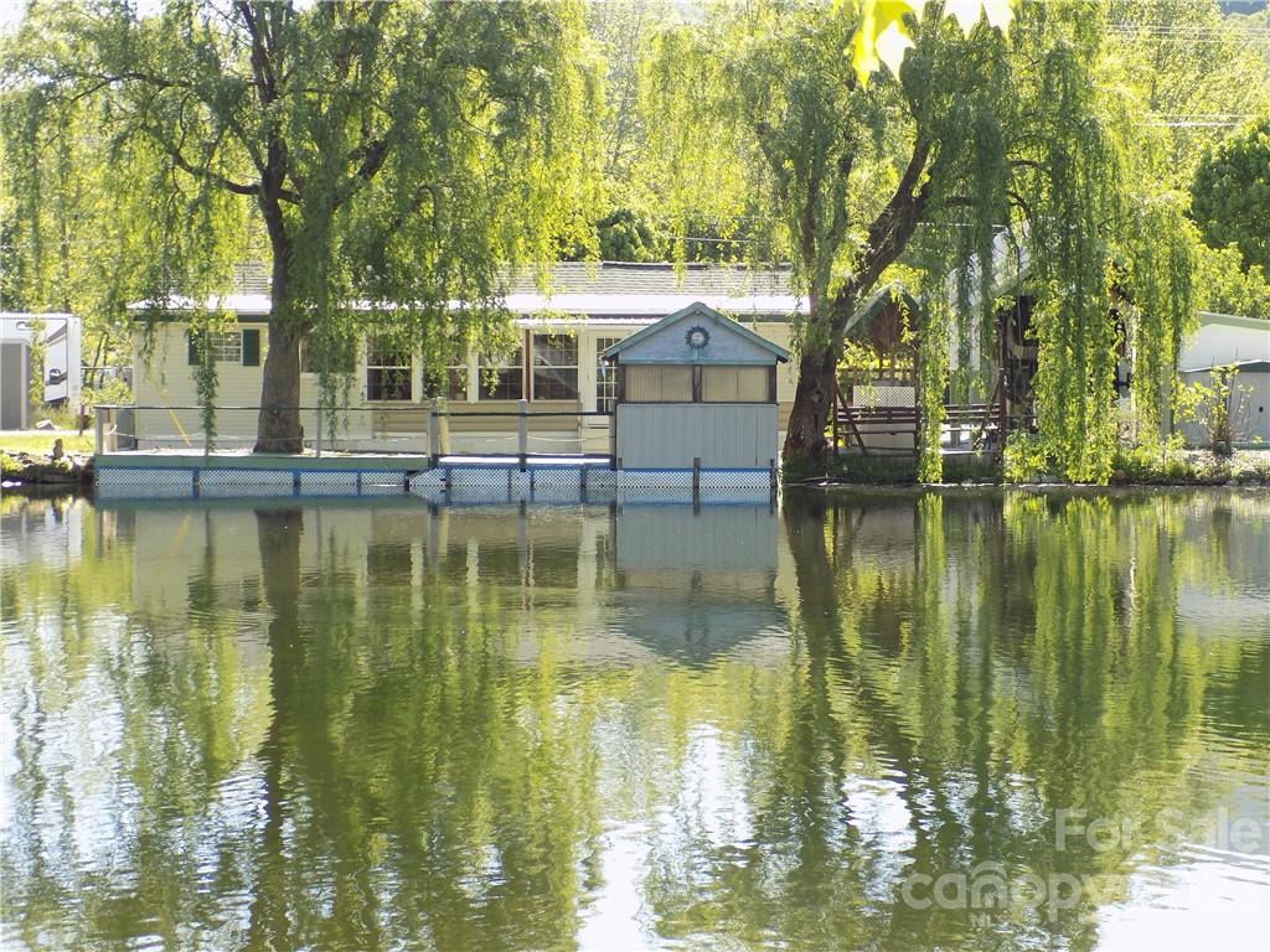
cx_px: 635
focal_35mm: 86
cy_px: 476
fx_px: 3155
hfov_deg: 22.8
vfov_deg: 17.2
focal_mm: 15.3
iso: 80
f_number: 4.4
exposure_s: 1/100
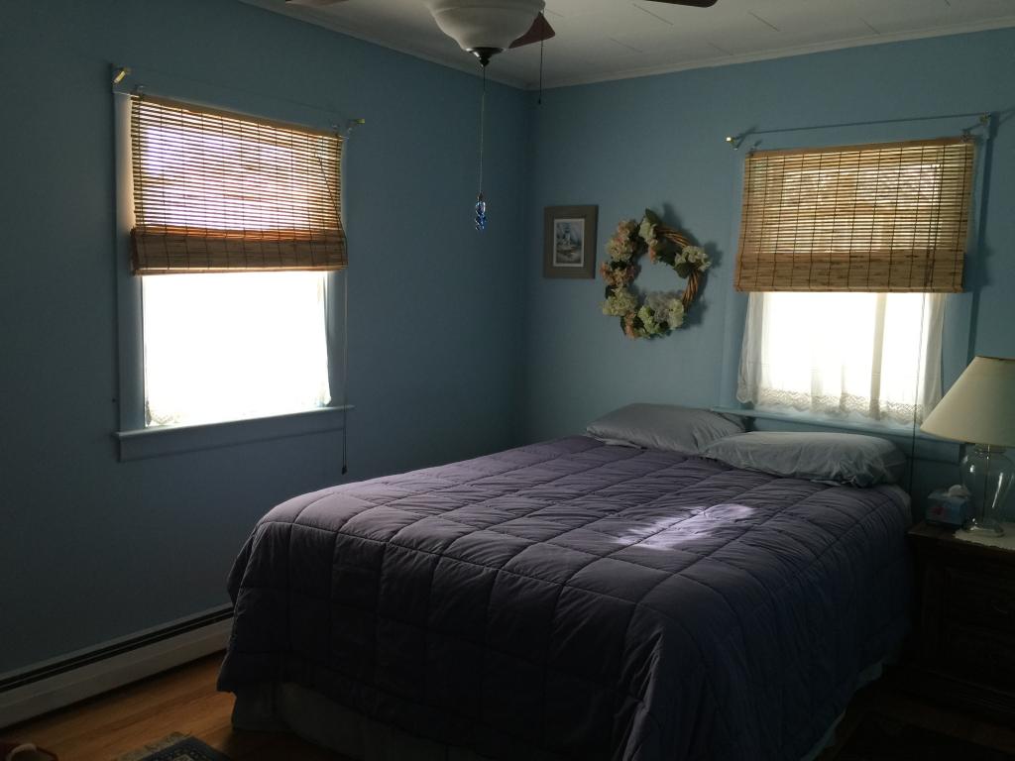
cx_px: 508
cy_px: 380
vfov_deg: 48.2
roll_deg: -1.8
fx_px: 850
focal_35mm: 29
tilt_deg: -6.4
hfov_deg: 61.7
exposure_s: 1/30
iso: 40
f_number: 2.2
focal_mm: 4.15
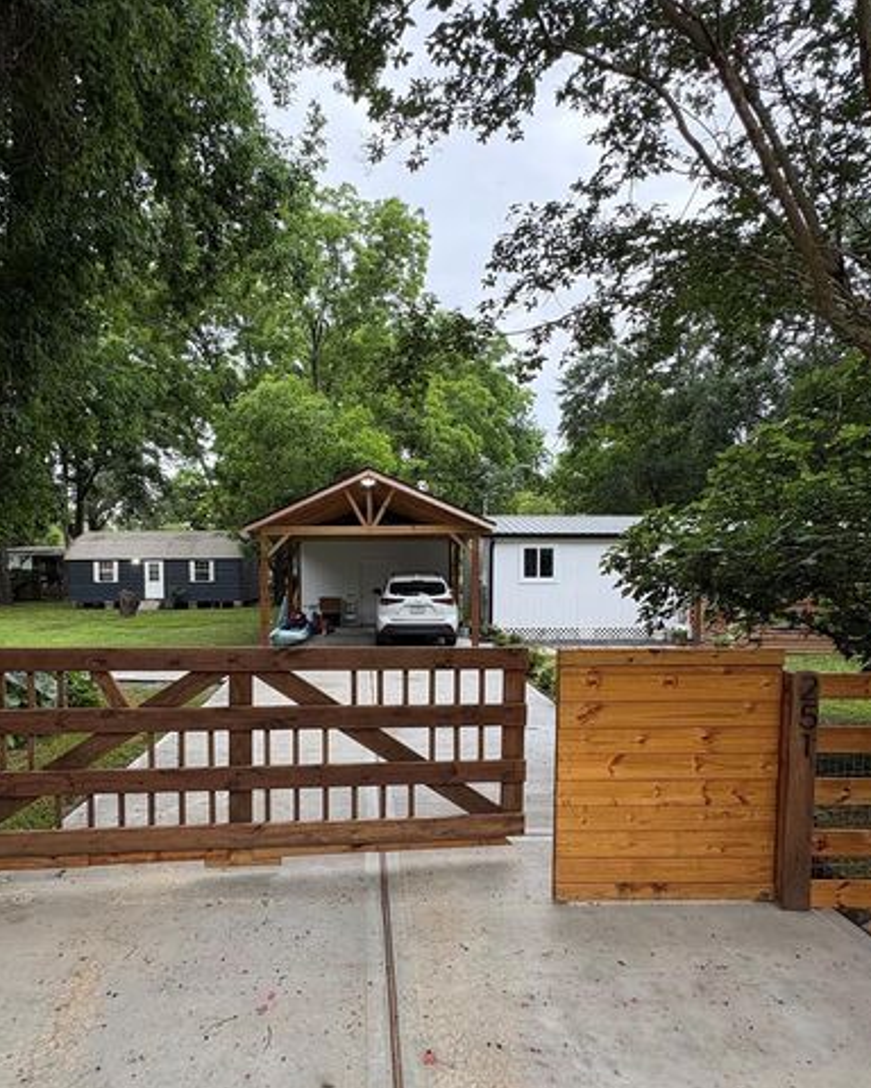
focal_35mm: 19
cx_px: 383
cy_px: 593
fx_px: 612
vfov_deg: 83.1
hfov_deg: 70.6
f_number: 2.2
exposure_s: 1/138
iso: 80
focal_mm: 2.22
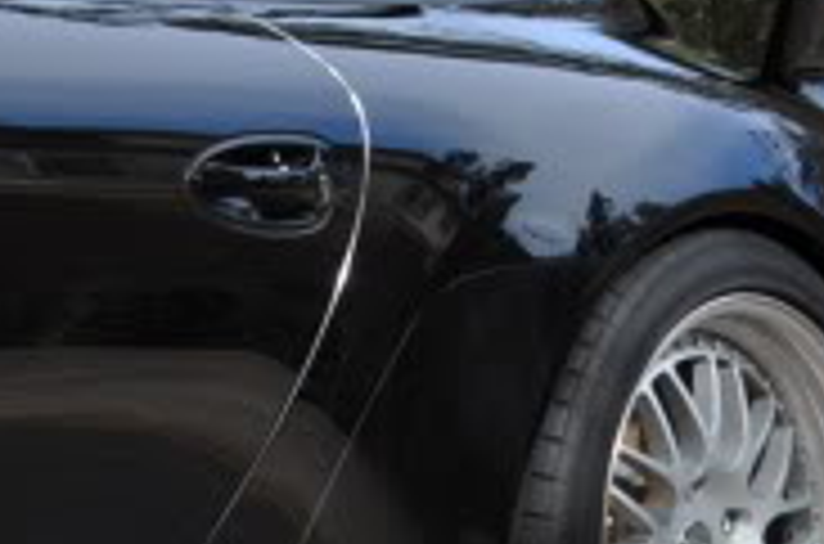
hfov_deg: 9.9
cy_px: -337
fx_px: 4223
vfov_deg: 7.2
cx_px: -1126
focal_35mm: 185
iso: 200
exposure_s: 1/250
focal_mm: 22
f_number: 8
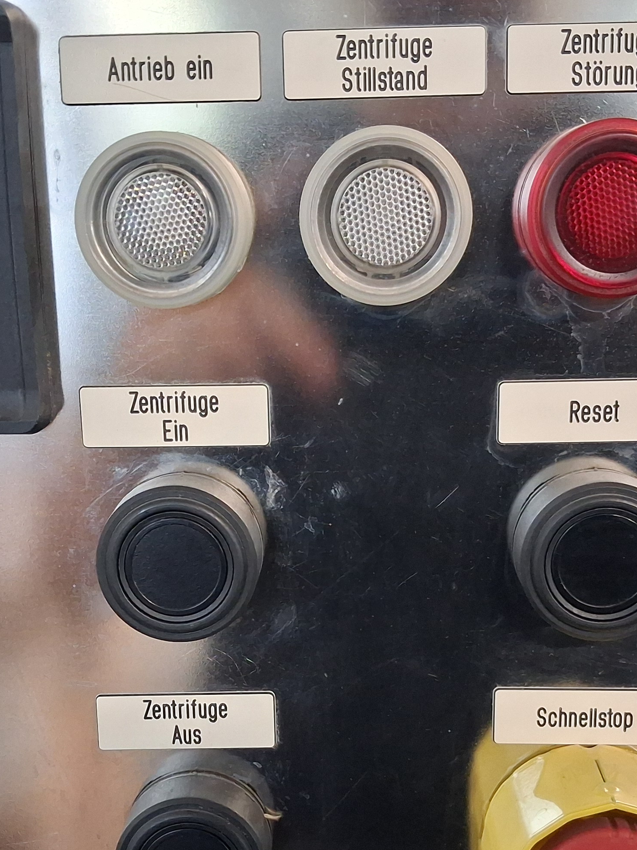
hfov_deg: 26.1
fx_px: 1374
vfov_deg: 34.1
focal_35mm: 56
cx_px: 320
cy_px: 556
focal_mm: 4
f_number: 1.8
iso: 320
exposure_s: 1/100
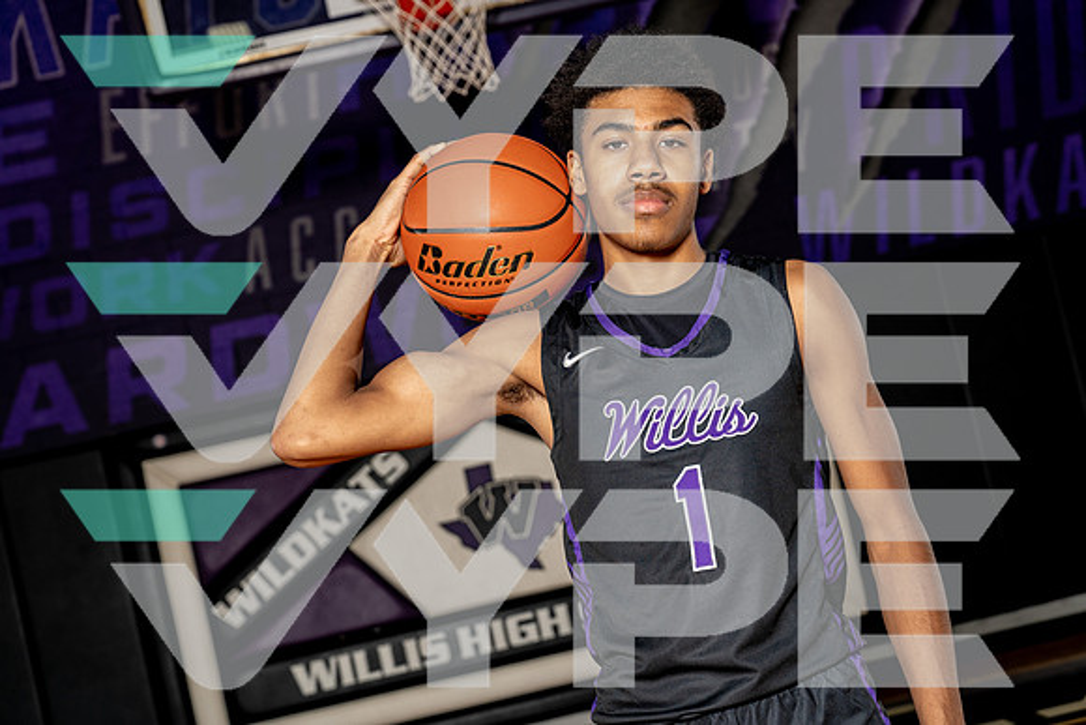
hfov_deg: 28.8
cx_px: 543
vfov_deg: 19.5
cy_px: 362
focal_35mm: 70
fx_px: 2112
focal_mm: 70
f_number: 5.6
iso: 400
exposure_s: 1/250
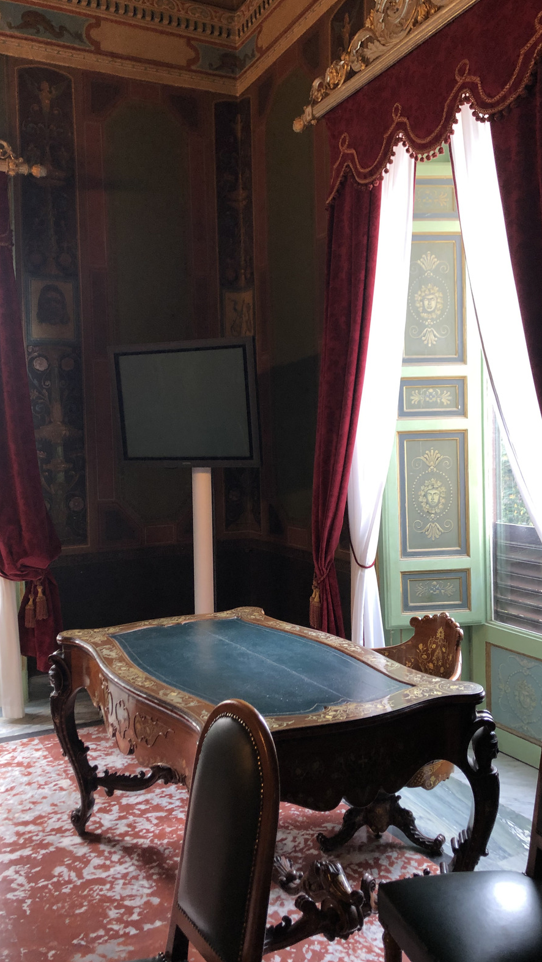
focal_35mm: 31
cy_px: 481
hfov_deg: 37.8
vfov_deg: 62.6
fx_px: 792
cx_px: 243
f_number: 1.8
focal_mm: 4
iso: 40
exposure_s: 1/25
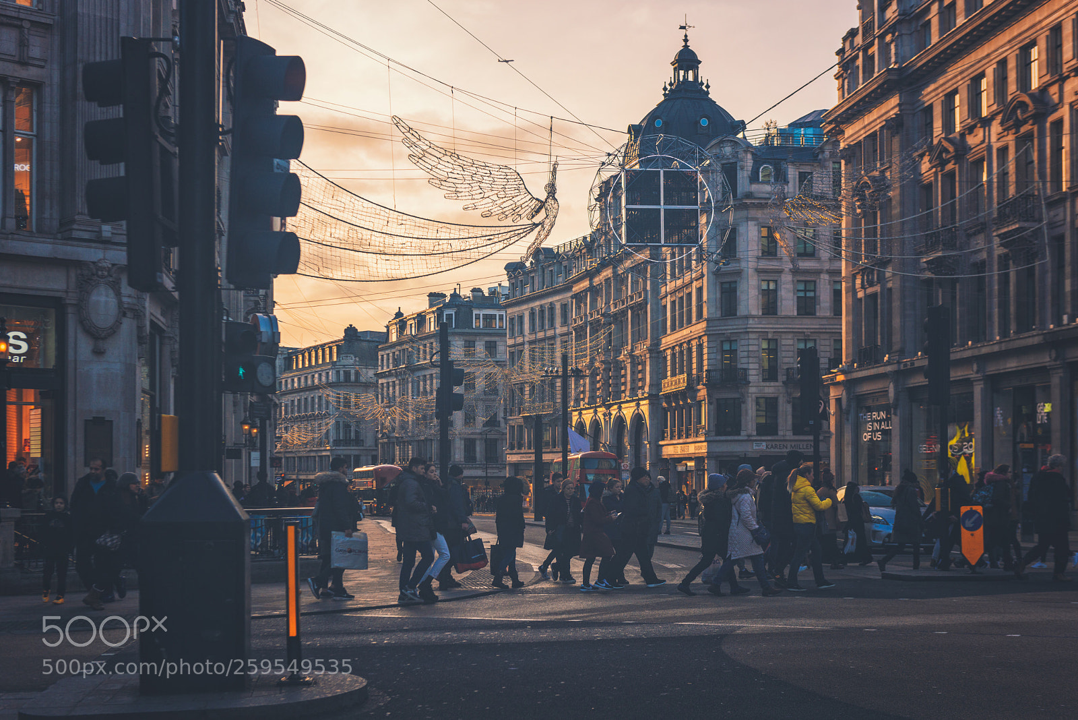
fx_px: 1498
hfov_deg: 39.6
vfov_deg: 27.0
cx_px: 539
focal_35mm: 50
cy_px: 360
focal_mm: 50
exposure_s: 1/500
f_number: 5.6
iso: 100
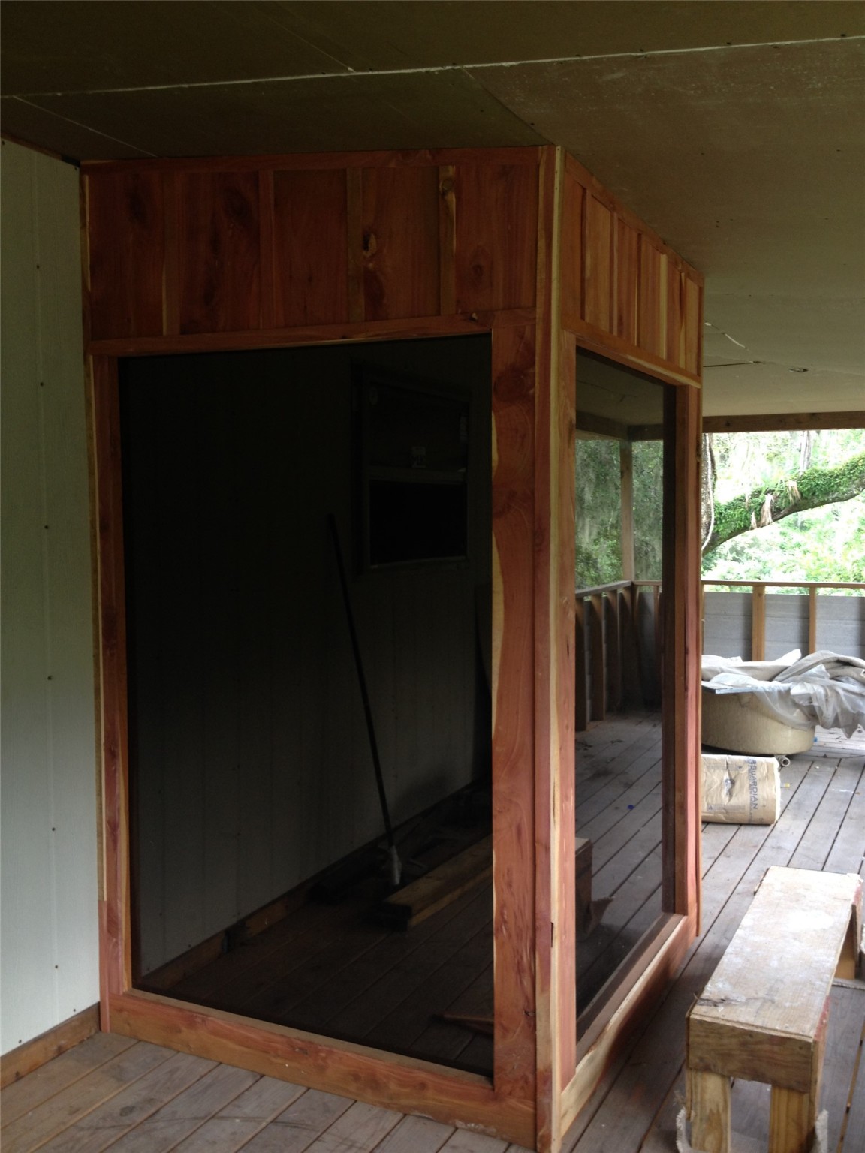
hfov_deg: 40.7
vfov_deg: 52.6
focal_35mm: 35
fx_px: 1166
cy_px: 576
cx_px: 432
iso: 50
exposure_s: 1/24
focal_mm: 4.28
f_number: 2.4
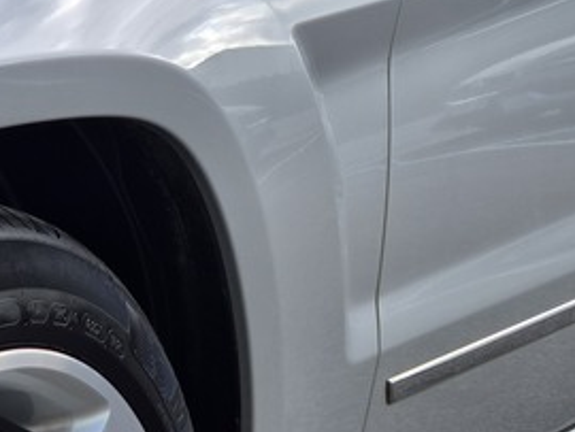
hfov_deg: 12.1
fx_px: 2693
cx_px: 523
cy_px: 257
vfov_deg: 9.2
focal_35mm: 162
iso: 25
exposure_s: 1/372
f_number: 2.4
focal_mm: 7
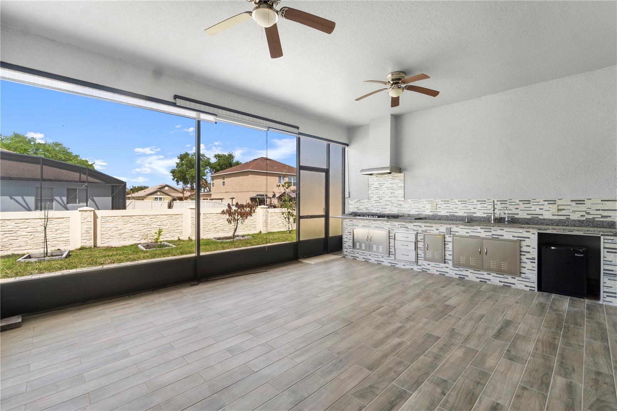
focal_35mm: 15
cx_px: 308
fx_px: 257
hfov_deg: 100.4
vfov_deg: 77.3
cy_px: 206
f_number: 9
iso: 100
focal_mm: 10
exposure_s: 1/15
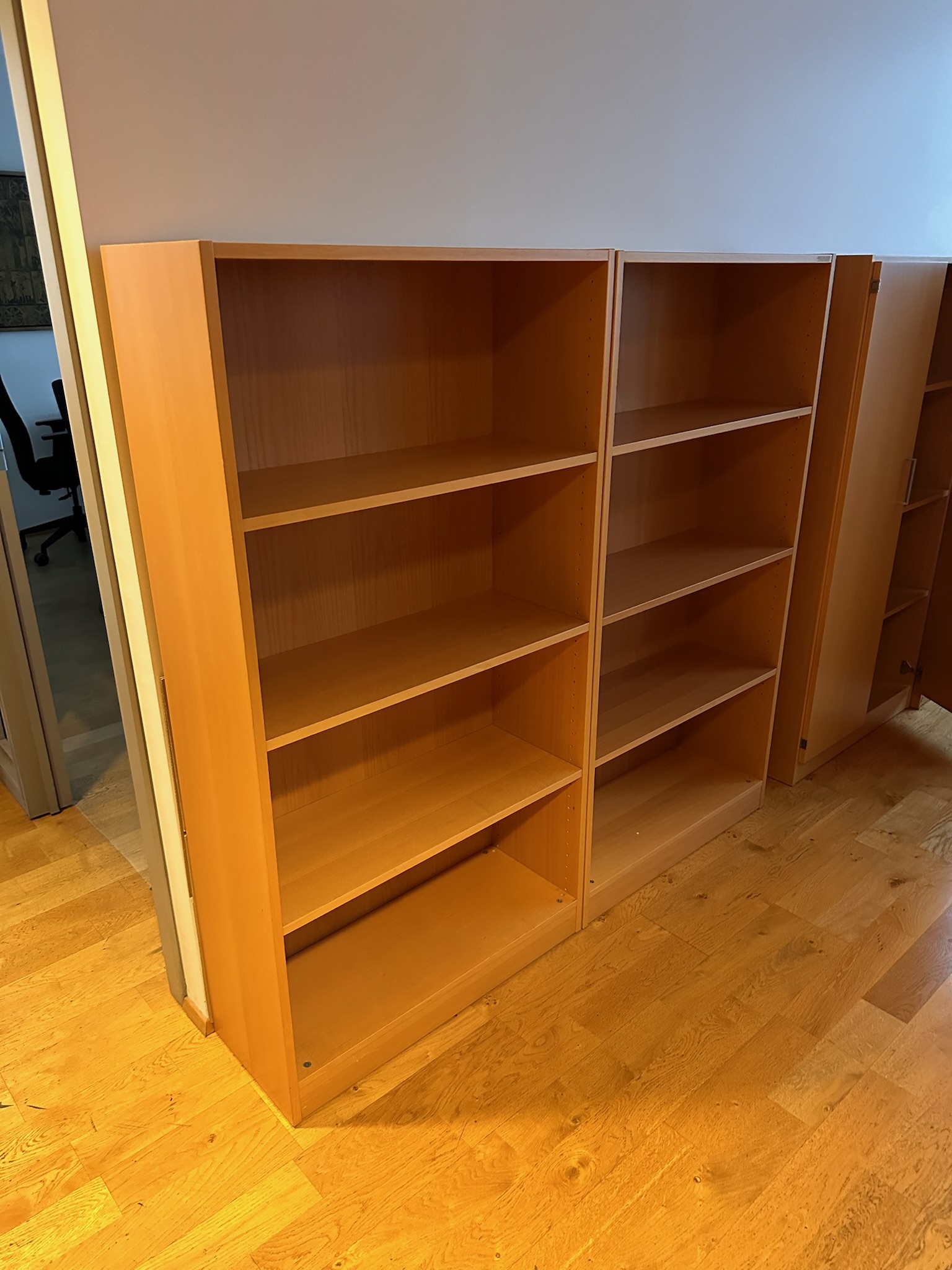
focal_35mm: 24
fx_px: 880
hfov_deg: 56.8
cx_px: 476
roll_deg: -2.5
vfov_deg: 71.6
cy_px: 635
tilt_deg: -22.7
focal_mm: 6.86
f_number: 1.78
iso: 800
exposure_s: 1/50
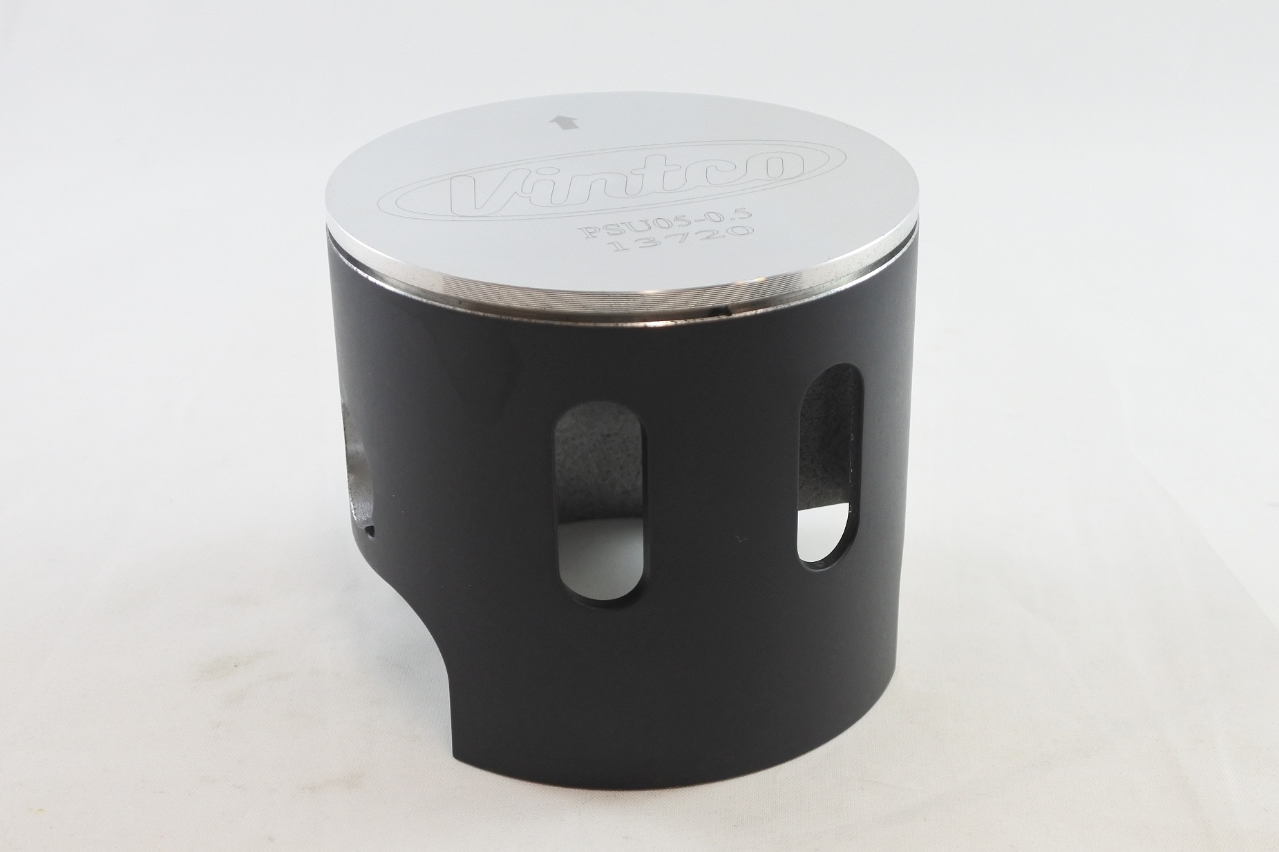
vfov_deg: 33.4
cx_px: 640
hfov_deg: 48.5
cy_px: 426
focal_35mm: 40
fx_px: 1421
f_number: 4.2
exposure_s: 1/125
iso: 500
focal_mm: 15
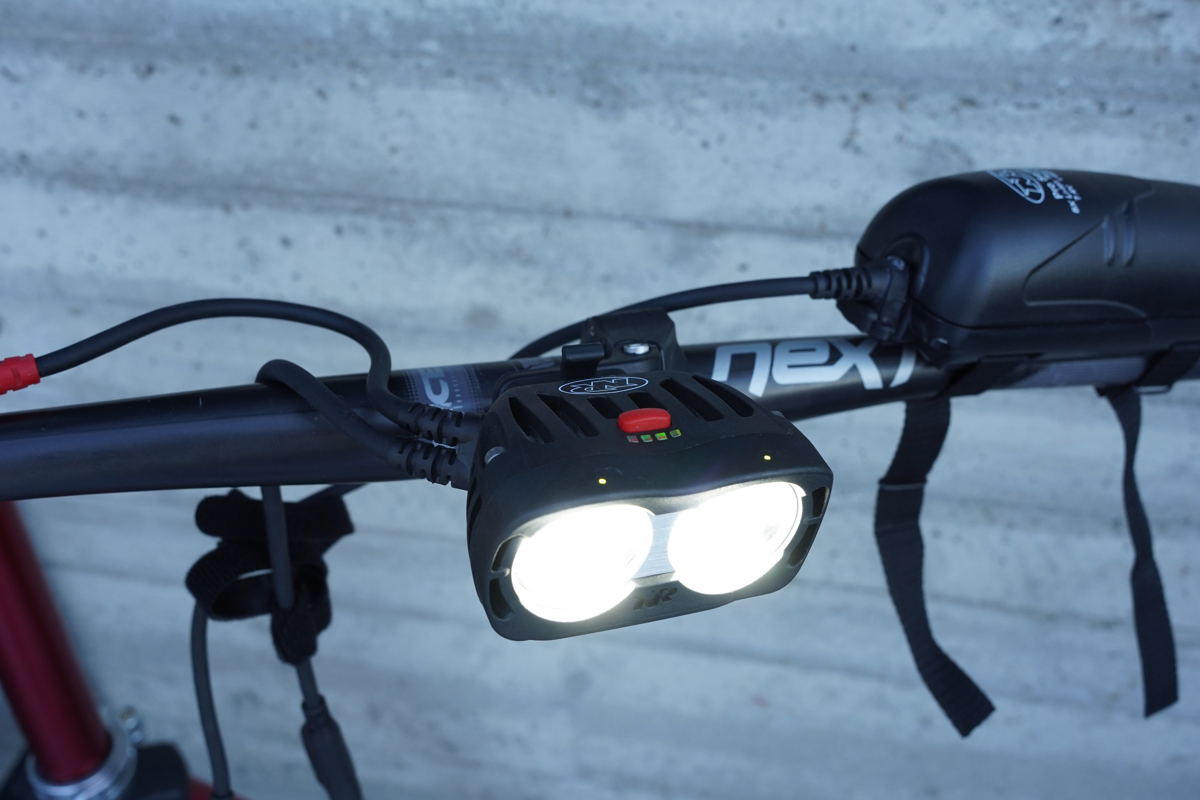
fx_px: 1167
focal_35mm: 35
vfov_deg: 37.9
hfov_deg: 54.4
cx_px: 600
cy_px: 400
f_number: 9
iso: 800
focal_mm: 35
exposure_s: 1/100
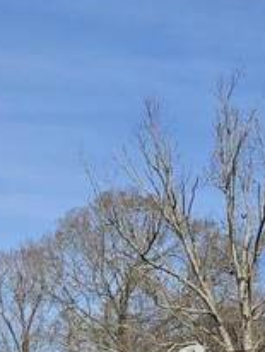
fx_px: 1090
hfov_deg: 13.4
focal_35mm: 107
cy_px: 424
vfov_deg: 17.5
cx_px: -67
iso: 10
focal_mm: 6.3
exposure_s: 1/976
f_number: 1.7
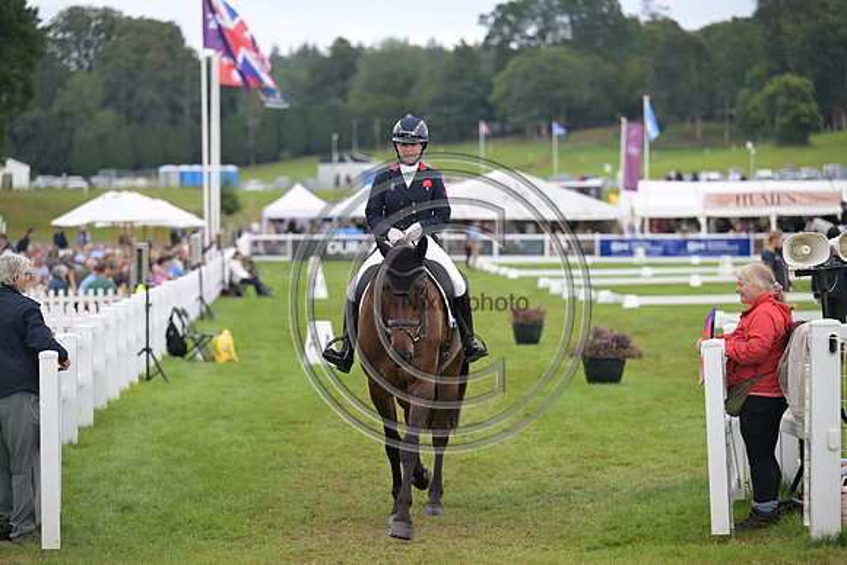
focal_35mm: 125
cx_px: 424
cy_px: 282
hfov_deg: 16.4
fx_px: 2942
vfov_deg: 11.0
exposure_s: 1/1250
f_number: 3.2
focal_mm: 125
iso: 320
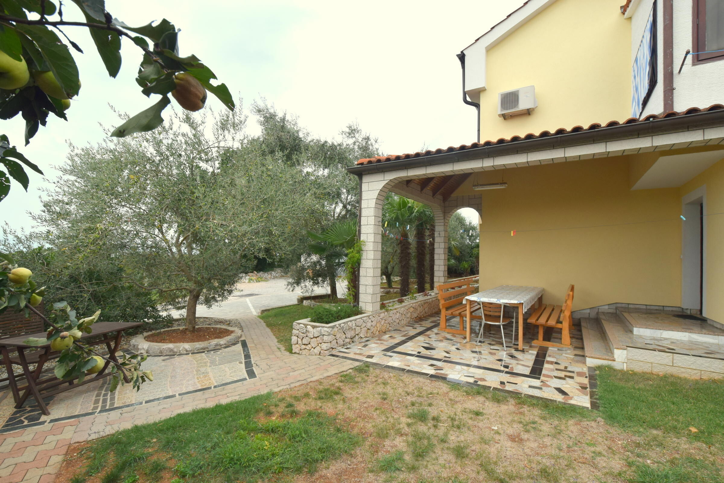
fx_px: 302
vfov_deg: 77.3
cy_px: 242
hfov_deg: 100.4
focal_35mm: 15
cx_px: 362
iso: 200
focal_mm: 10
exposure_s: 1/320
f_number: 9
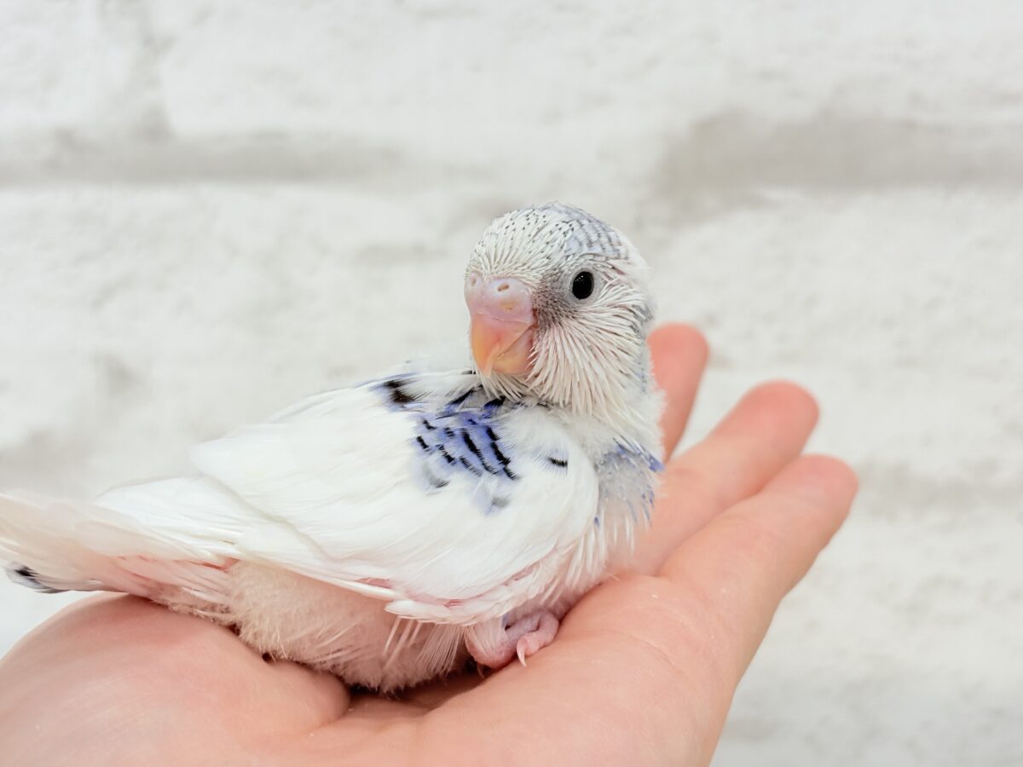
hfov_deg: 36.8
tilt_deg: -2.5
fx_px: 1537
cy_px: 384
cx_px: 512
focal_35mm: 52
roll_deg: +0.3
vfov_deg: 28.0
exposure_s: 1/50
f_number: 1.6
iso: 25
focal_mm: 5.96
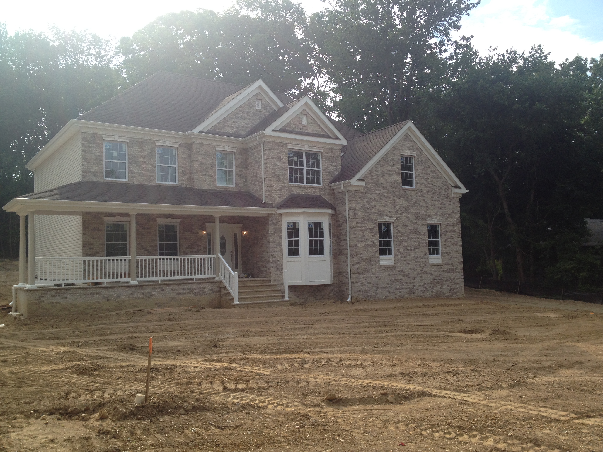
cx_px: 302
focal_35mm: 35
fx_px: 610
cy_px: 226
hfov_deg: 52.6
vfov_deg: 40.7
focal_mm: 4.28
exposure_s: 1/905
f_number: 2.4
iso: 50
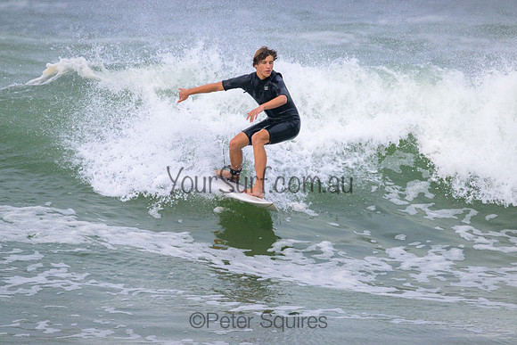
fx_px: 11491
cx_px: 258
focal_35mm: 800
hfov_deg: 2.6
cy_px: 172
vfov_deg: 1.7
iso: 1800
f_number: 11
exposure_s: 1/2000
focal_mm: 800
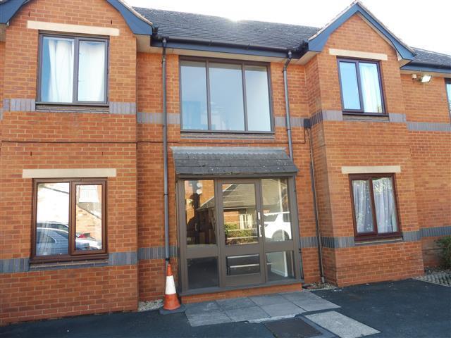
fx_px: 313
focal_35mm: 24
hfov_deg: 71.6
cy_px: 169
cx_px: 226
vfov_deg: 56.8
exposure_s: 1/100
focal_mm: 4.3
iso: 100
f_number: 3.3
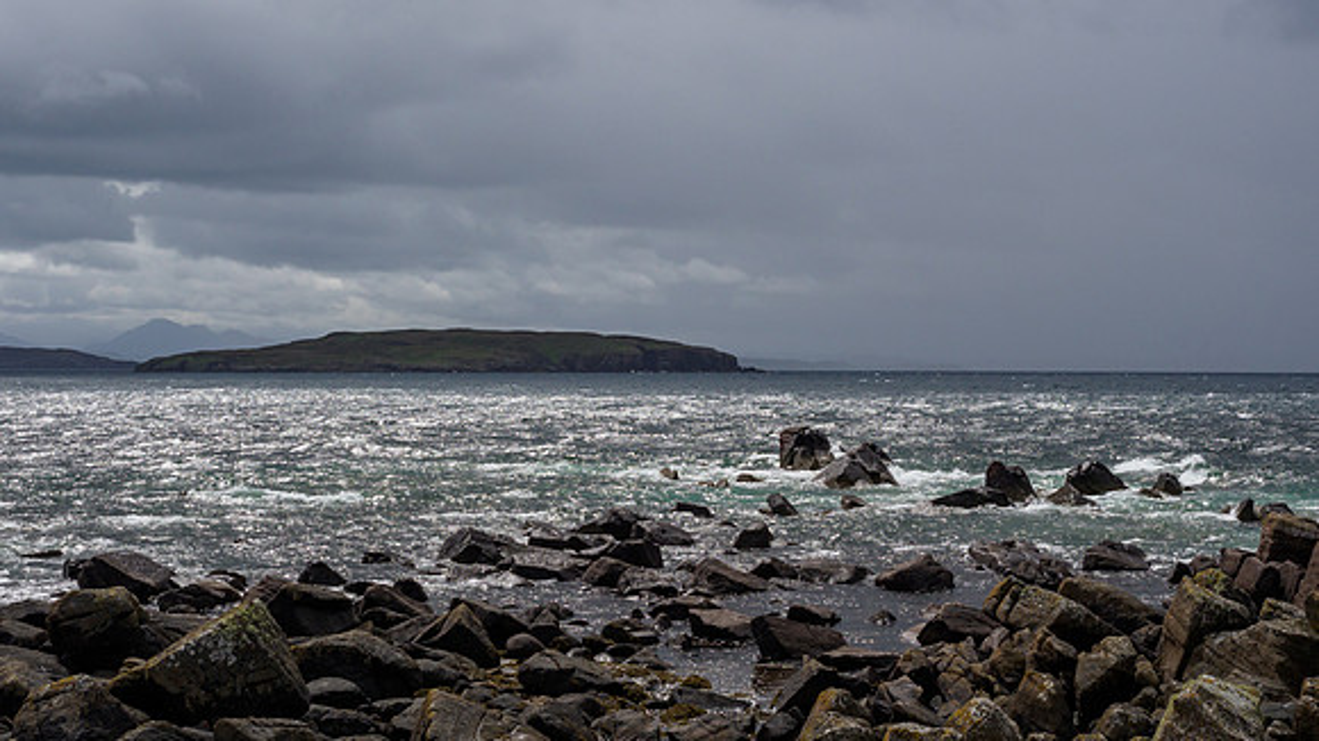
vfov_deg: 16.3
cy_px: 326
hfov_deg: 28.6
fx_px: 2591
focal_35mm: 74
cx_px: 660
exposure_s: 1/1250
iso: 200
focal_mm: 34
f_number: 7.1
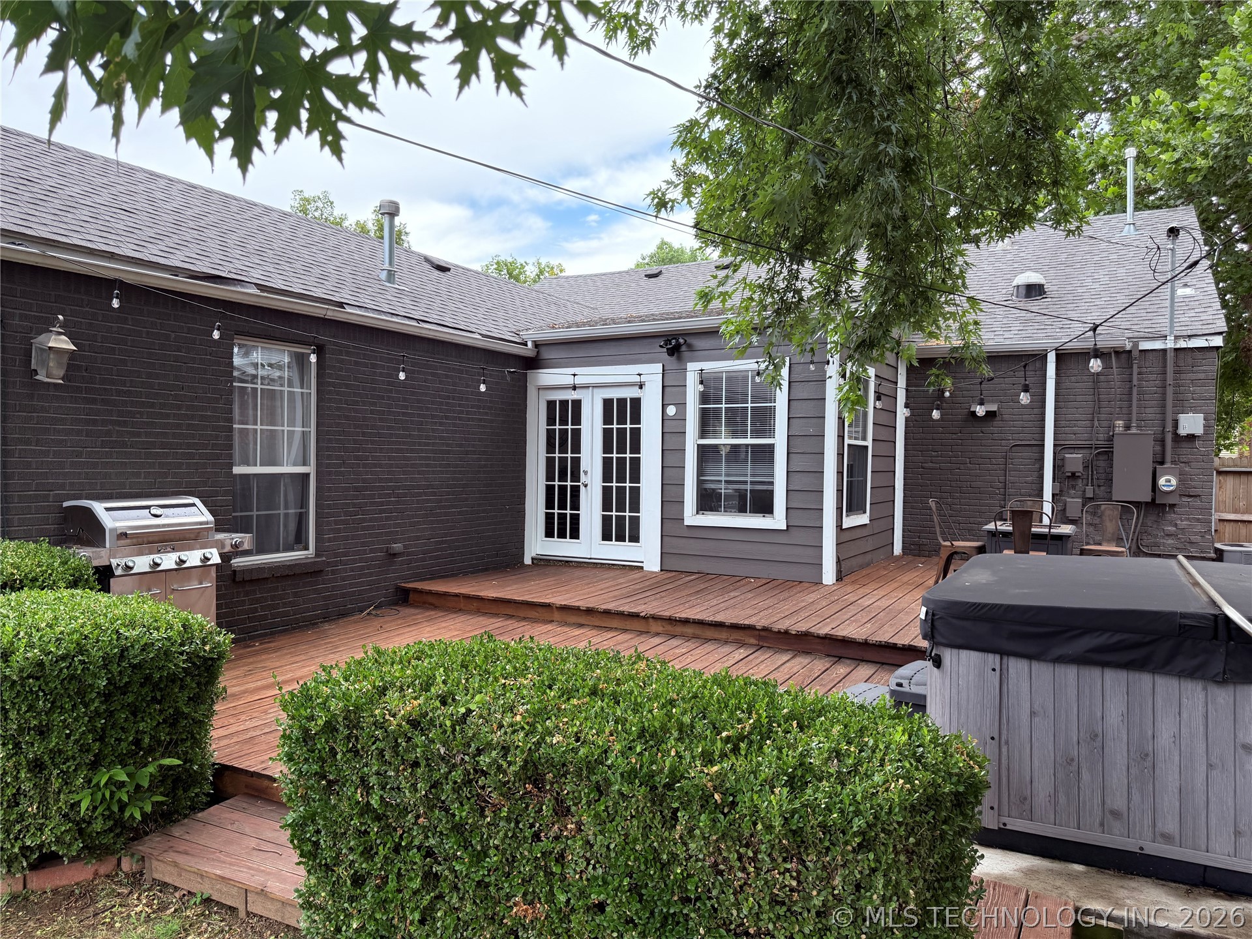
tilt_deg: -0.2
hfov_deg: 71.6
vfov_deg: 56.8
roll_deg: -0.9
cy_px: 470
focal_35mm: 24
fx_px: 868
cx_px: 626
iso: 100
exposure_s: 1/702
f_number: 1.78
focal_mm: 6.76
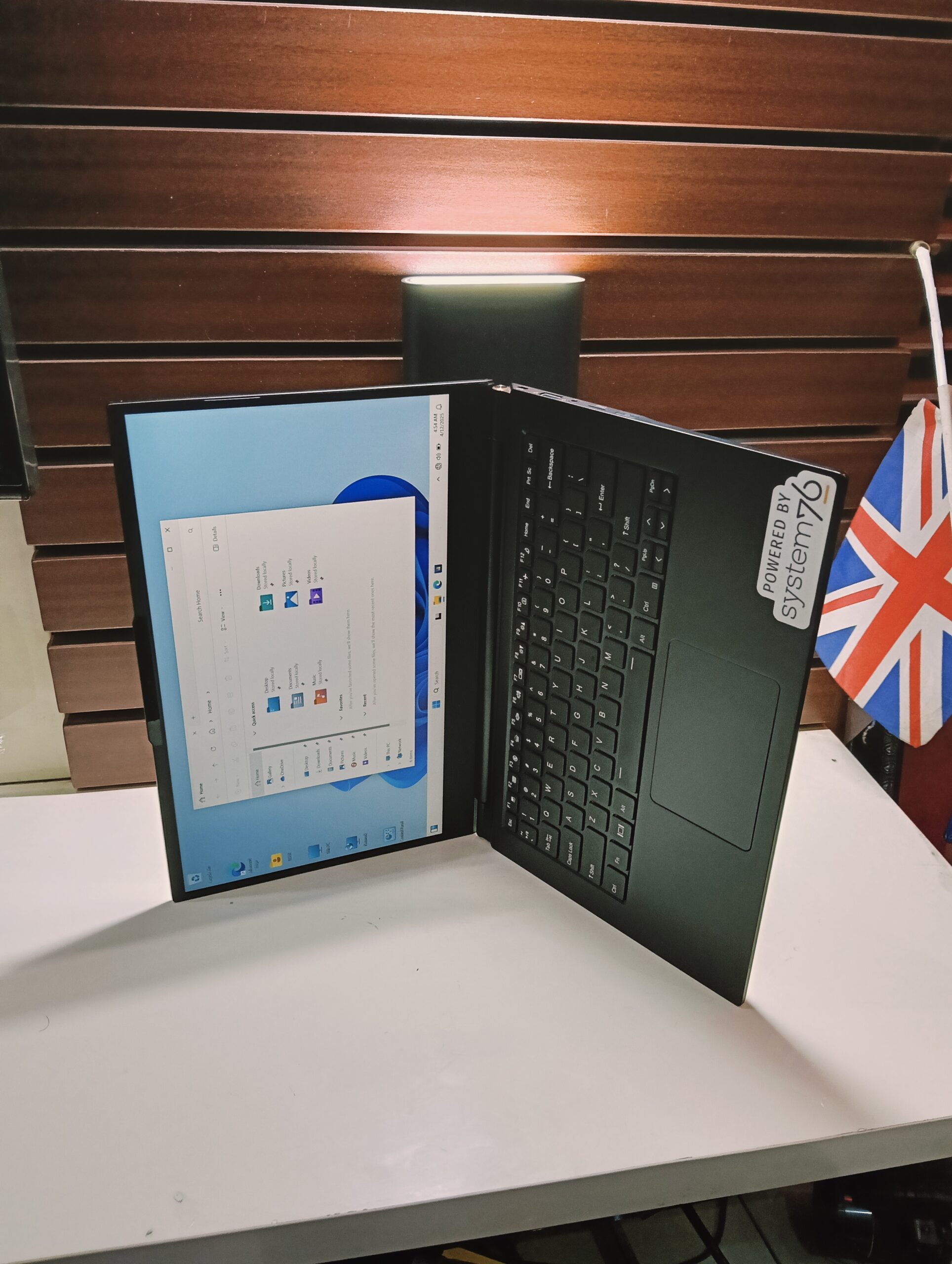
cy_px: 632
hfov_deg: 51.5
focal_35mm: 27
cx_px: 476
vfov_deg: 65.2
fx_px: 987
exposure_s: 1/33.3
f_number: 1.8
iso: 400
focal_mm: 3.98
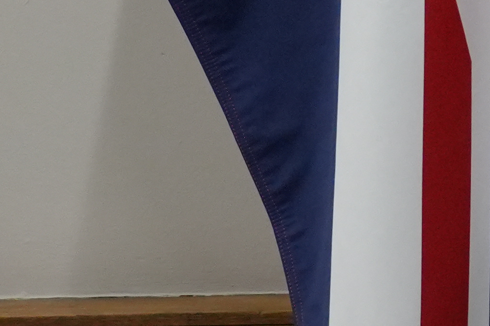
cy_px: -171
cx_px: 1362
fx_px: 3212
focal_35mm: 236
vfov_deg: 5.8
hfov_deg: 7.8
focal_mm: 26
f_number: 4
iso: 1000
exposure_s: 1/160
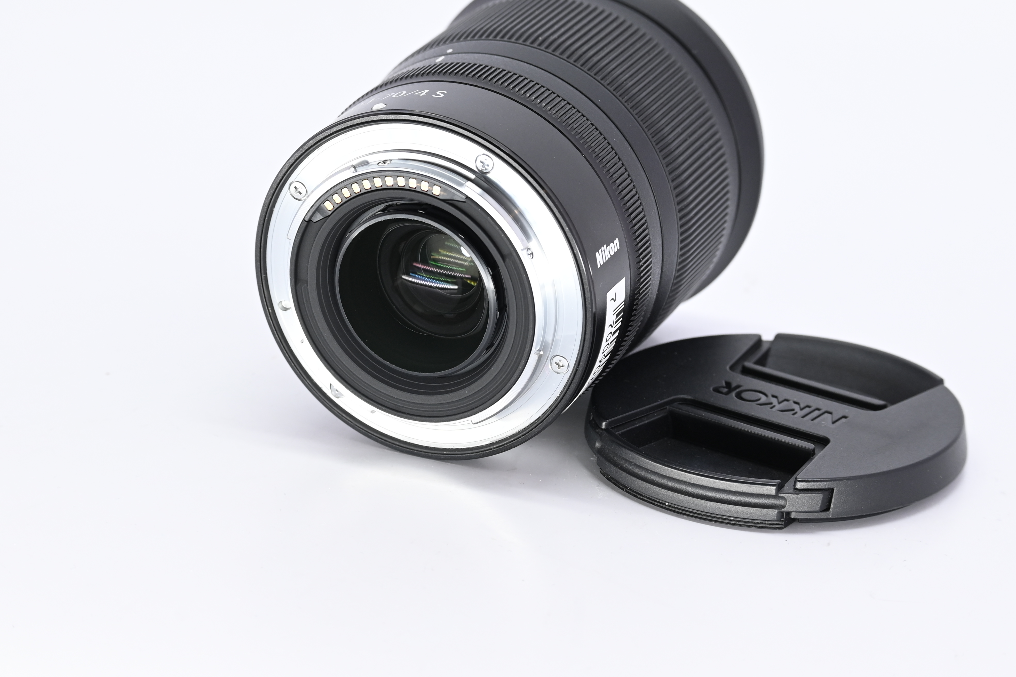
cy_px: 338
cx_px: 508
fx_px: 3161
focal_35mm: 112
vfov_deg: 12.2
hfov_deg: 18.3
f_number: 9
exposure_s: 1/125
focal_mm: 75
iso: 500
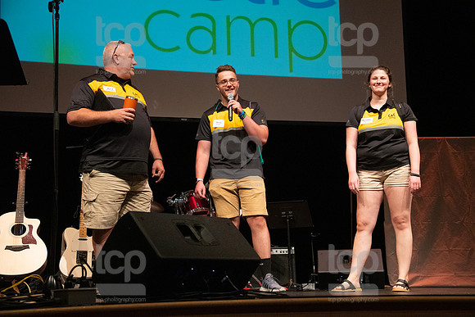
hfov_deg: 38.2
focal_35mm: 52
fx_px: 686
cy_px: 158
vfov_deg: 26.0
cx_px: 238
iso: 6400
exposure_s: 1/250
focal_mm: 52
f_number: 5
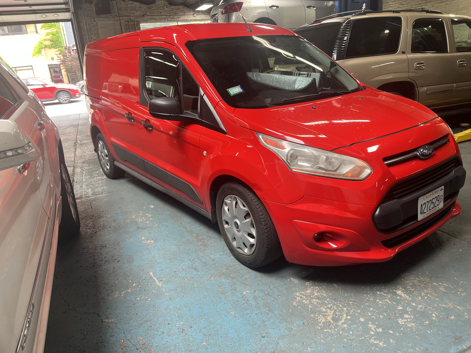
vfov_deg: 53.1
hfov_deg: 67.3
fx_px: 354
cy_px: 176
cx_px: 236
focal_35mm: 26
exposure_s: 1/60
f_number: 1.6
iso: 80
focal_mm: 5.1
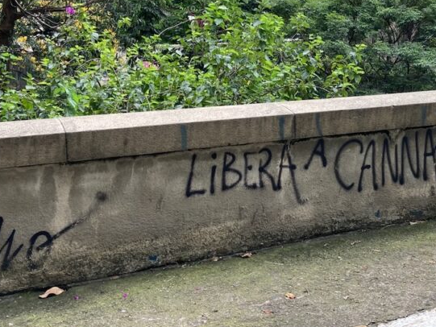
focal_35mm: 53
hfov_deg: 35.4
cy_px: 106
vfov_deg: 27.4
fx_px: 668
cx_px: 323
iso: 20
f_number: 1.8
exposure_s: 1/284
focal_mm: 3.99
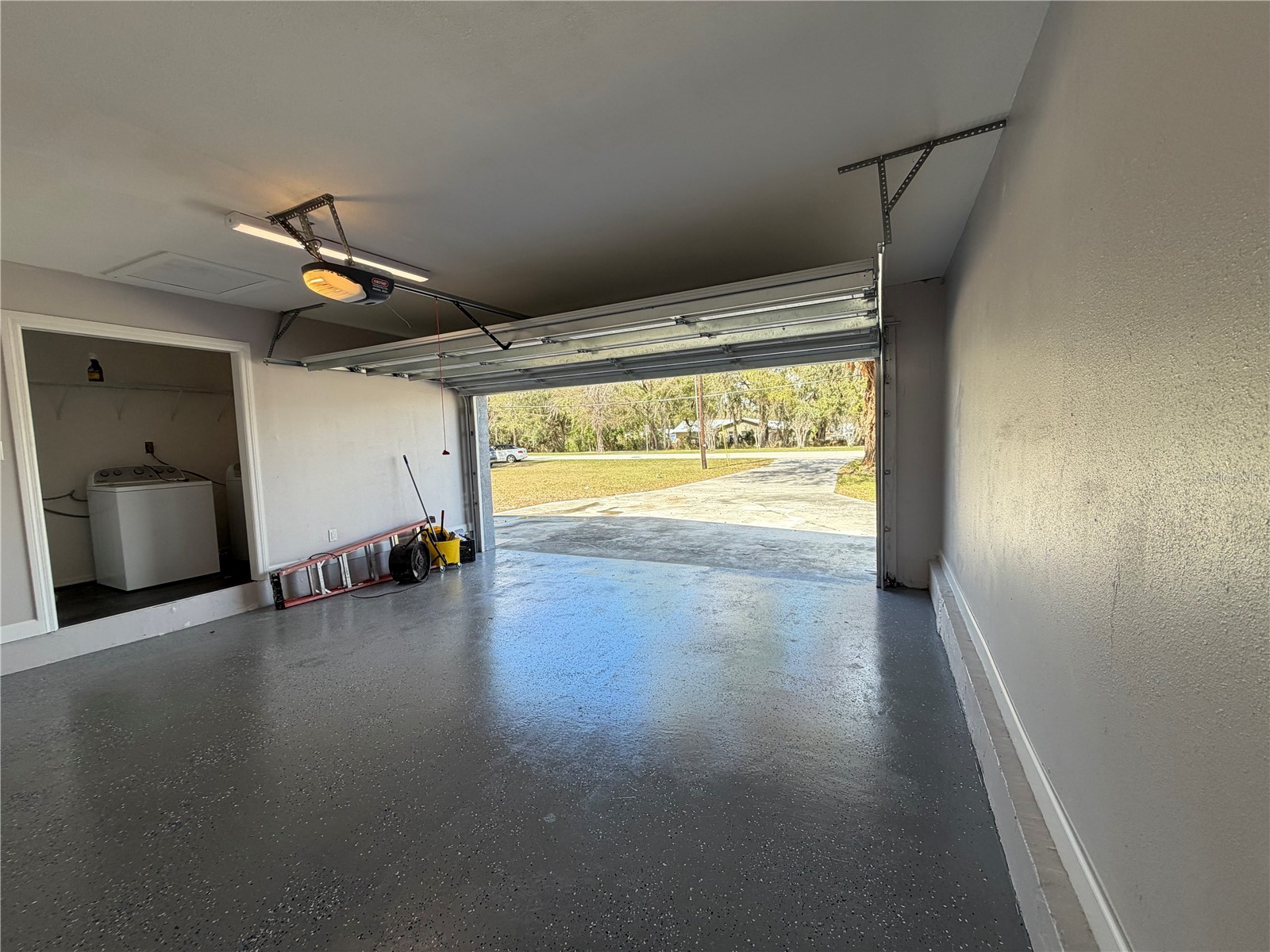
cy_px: 476
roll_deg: +2.6
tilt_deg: -2.9
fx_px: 514
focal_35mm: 14
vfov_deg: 85.7
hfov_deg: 102.1
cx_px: 635
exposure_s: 1/217
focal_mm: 2.22
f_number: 2.2
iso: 40
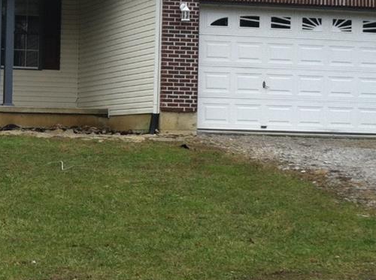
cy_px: 118
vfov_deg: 14.0
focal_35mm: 105
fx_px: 1138
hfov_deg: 17.8
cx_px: -77
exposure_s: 1/235
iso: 80
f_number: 2.8
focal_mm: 3.85
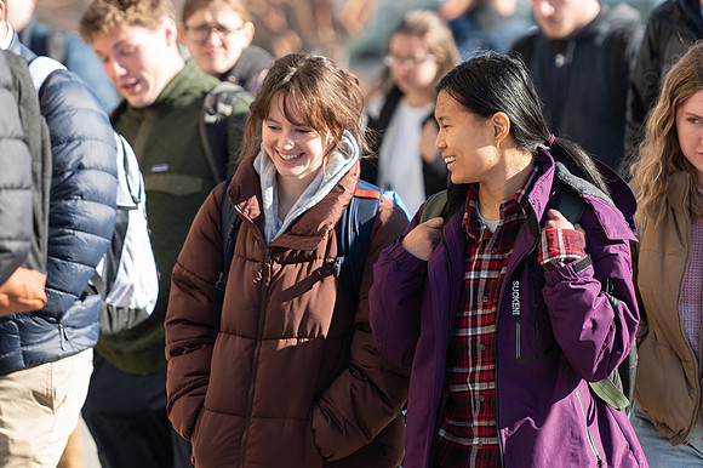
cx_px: 461
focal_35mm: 256
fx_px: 5005
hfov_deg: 8.0
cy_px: 218
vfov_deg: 5.4
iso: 80
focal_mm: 150
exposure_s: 1/500
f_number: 5.6
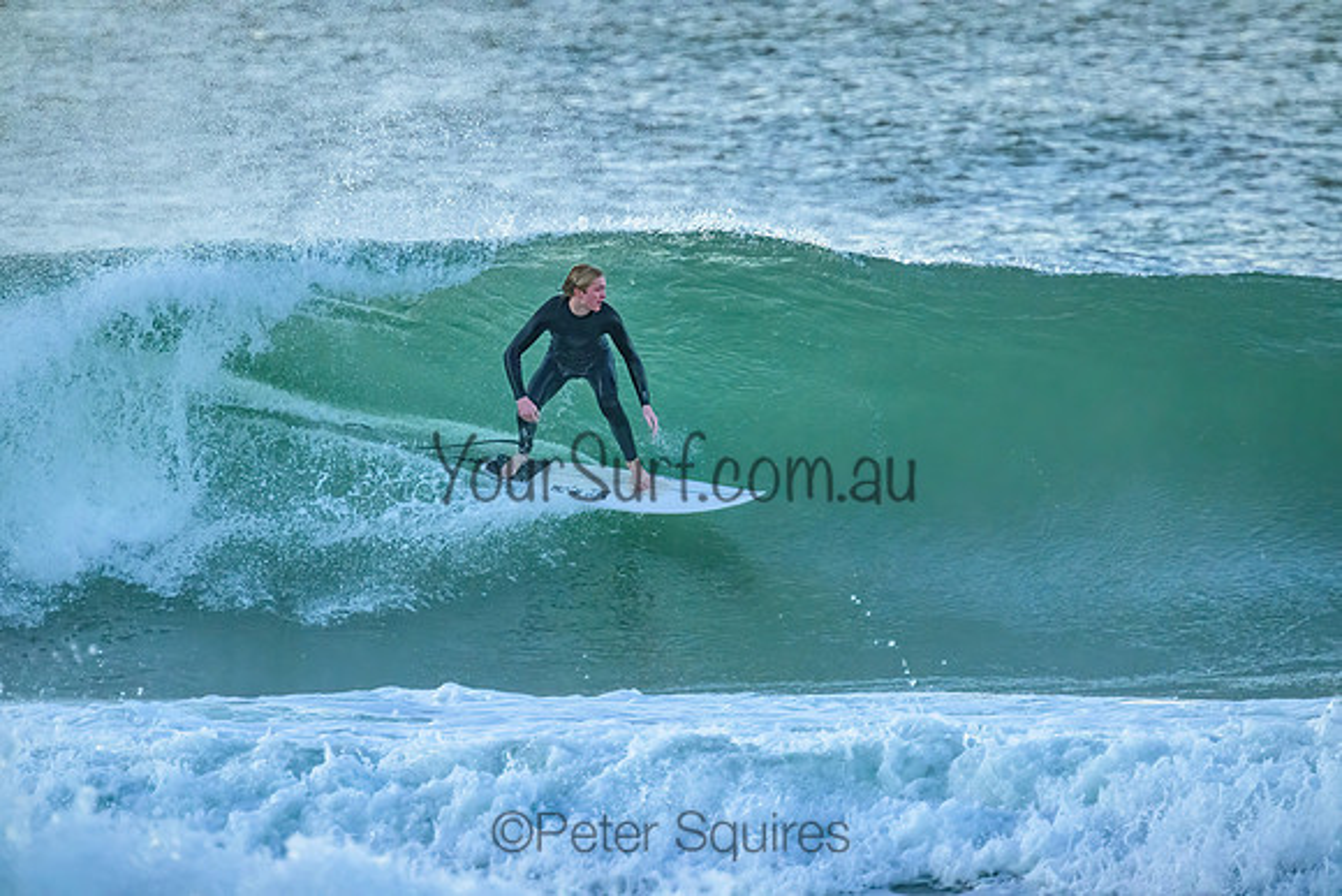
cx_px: 671
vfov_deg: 1.7
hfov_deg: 2.6
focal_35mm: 800
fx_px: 29828
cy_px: 448
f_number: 11
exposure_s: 1/1250
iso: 6400
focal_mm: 800
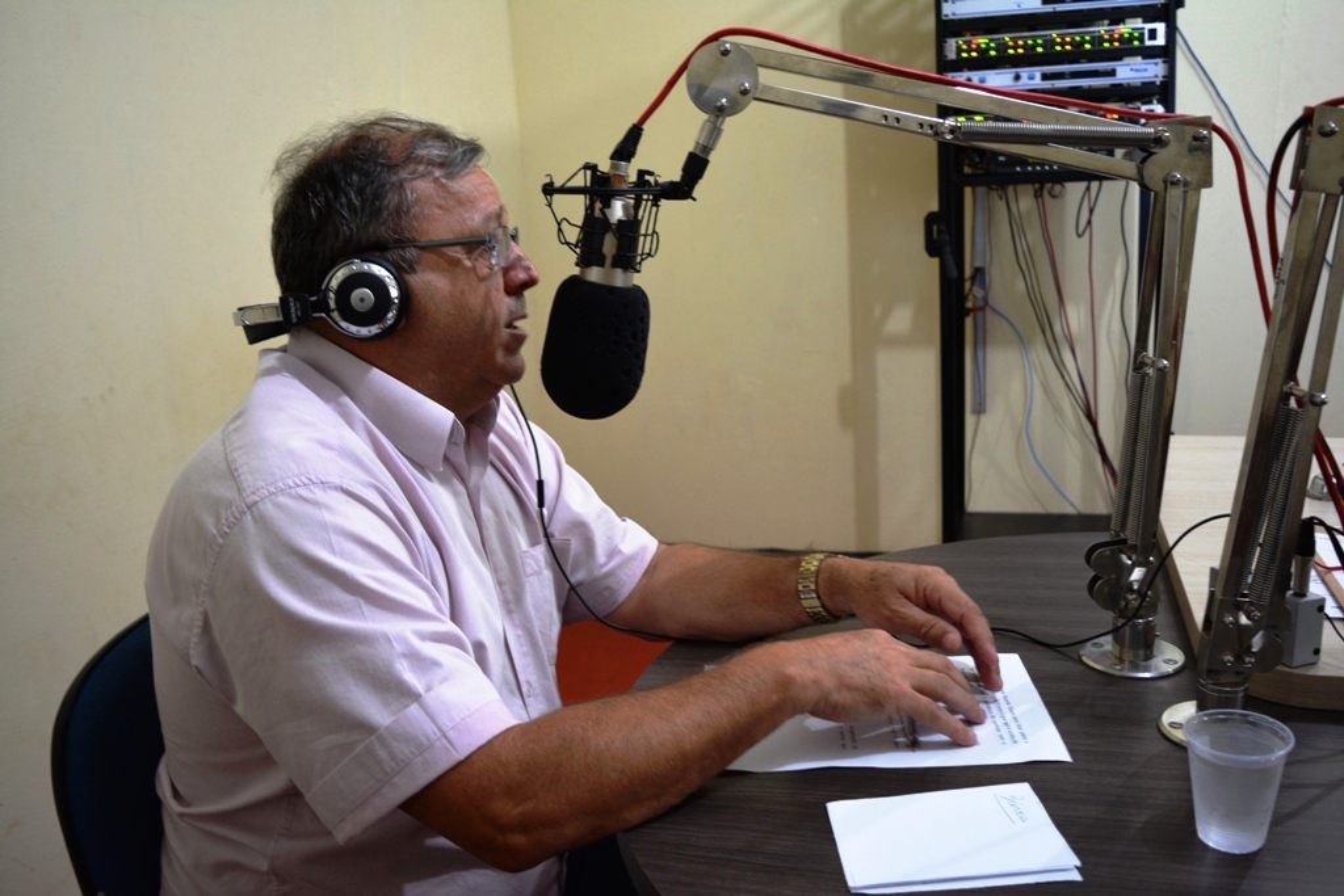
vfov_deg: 40.0
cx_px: 672
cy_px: 448
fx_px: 1232
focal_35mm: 33
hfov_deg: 57.2
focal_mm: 22
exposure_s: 1/15
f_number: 3.8
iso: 500
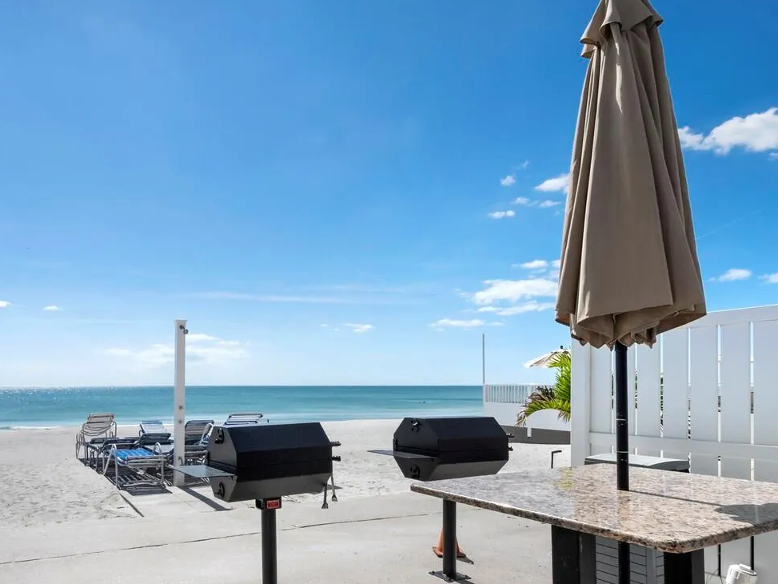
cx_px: 257
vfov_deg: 57.8
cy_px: 382
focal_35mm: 23
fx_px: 517
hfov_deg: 71.6
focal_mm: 7
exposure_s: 1/800
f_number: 10
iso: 400
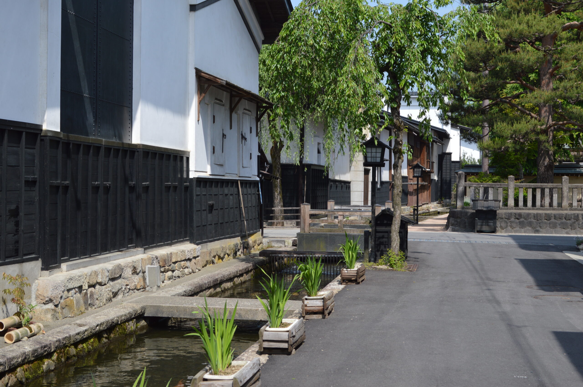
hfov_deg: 33.4
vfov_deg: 22.6
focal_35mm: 60
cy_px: 194
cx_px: 292
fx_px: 971
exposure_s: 1/200
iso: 100
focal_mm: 40
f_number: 8
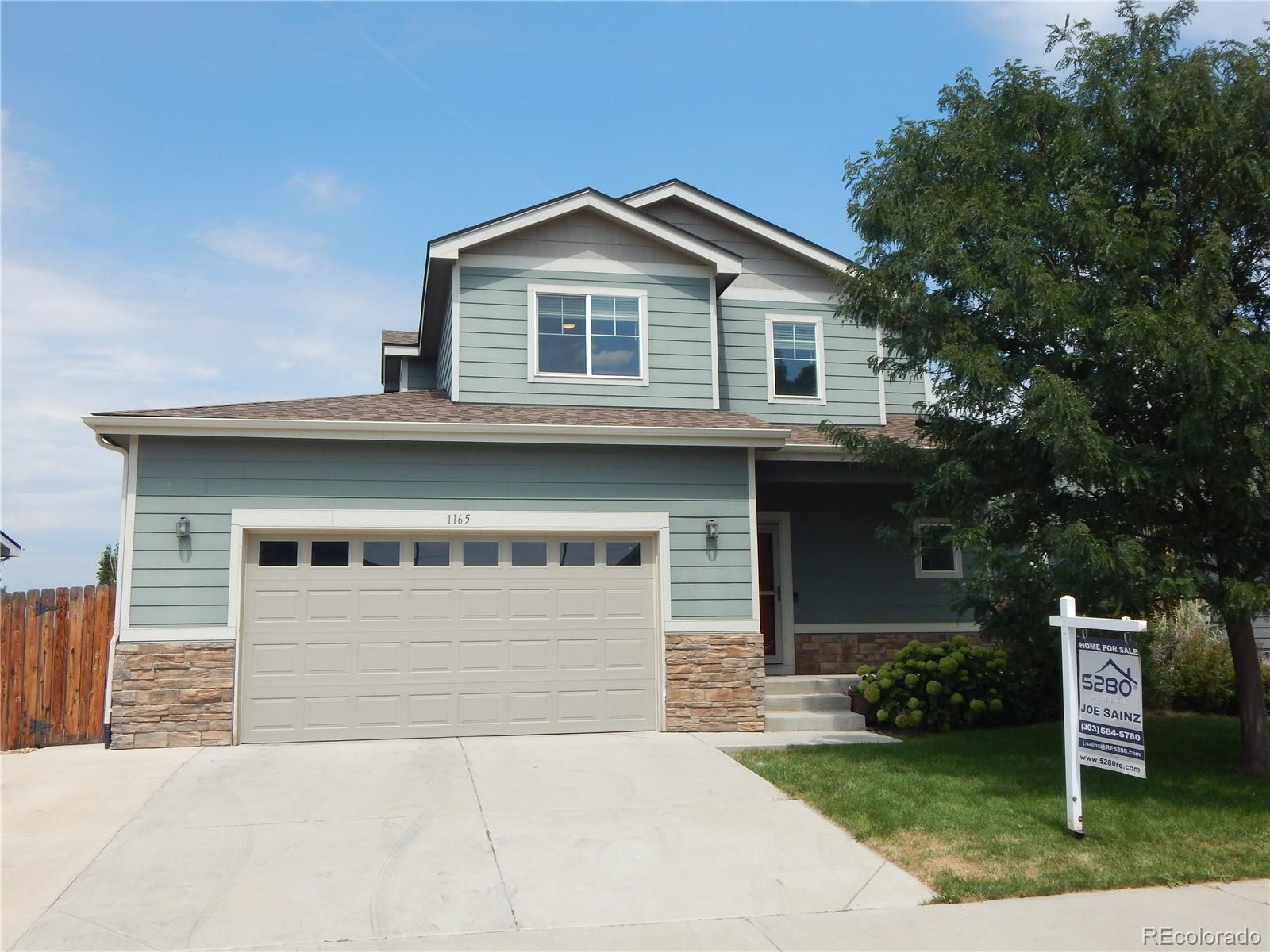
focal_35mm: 31
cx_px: 635
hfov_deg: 58.4
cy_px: 476
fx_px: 1137
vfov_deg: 45.4
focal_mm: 5.6
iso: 125
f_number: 6.5
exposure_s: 1/640
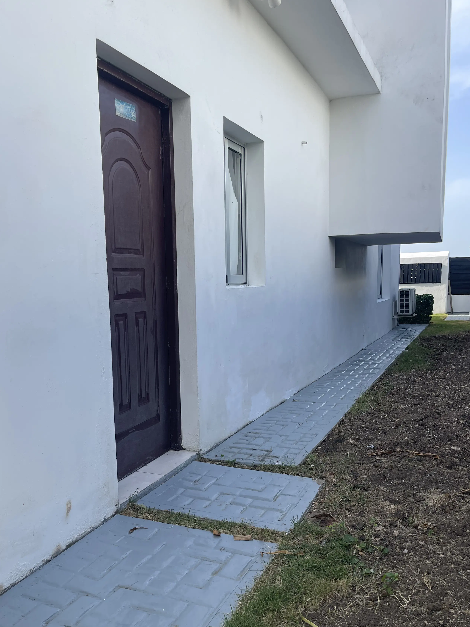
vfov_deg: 59.7
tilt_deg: -8.8
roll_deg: +0.9
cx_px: 225
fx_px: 543
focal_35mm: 30
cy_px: 358
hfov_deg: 46.8
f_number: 1.6
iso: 32
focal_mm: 5.1
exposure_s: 1/848
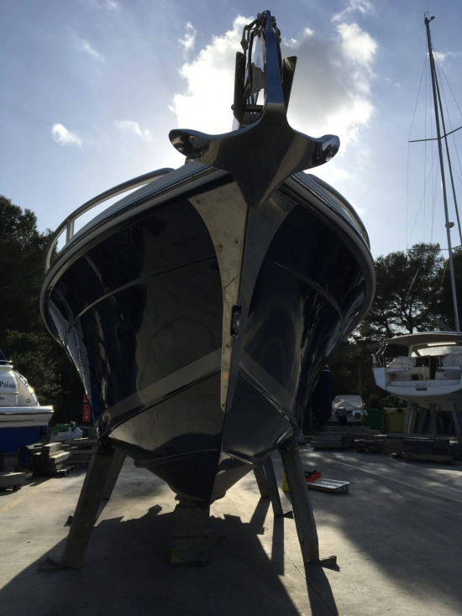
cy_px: 308
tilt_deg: +11.2
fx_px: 516
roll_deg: +0.3
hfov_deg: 48.2
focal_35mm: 29
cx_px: 231
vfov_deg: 61.7
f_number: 2.2
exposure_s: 1/2849
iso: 25
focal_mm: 4.15
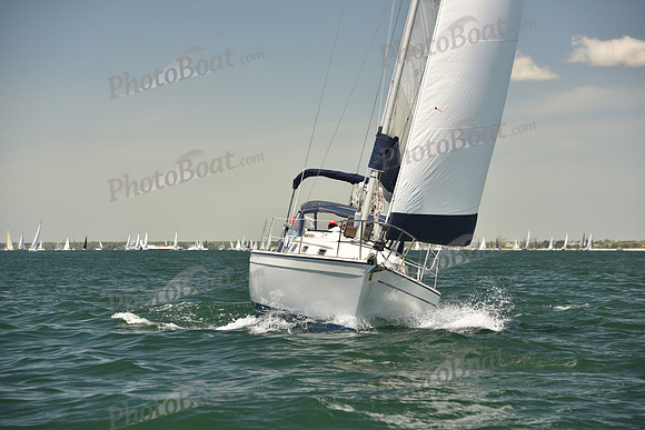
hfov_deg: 17.1
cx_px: 322
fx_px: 2150
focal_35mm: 120
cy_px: 215
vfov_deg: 11.4
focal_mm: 120
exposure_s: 1/800
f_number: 5
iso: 250
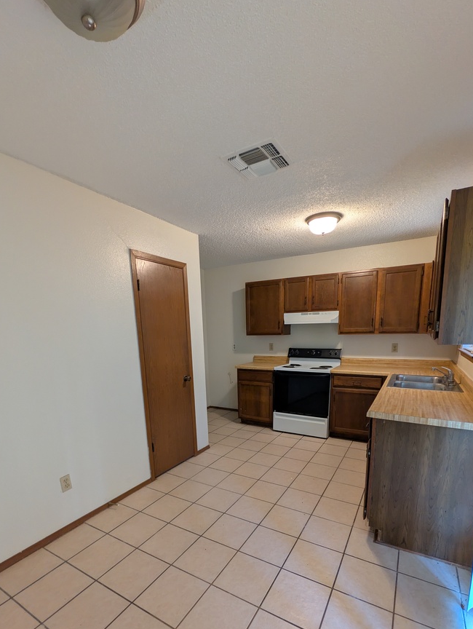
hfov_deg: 81.9
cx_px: 239
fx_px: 273
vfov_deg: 96.2
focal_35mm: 15
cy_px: 390
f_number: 1.7
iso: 135
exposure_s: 1/60
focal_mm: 2.02
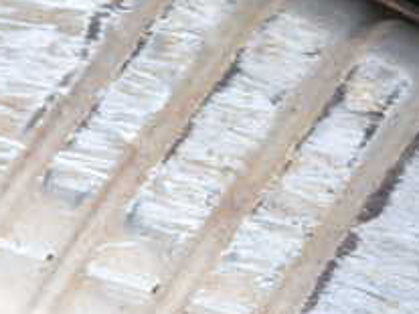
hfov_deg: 22.3
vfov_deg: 16.8
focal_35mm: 87
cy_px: 276
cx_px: 326
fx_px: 1052
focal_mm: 5.4
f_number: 2.3
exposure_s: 1/200
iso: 100
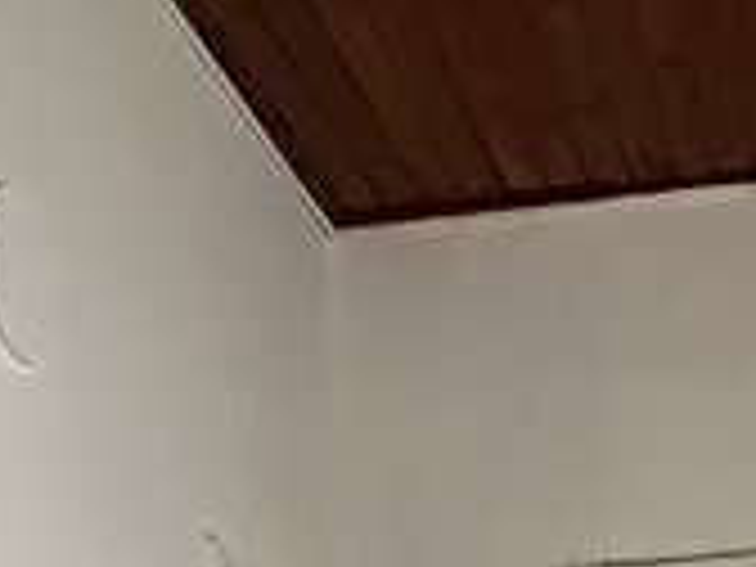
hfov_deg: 22.8
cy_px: 1004
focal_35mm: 85
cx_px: 547
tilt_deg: -1.6
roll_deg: +2.9
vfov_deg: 15.2
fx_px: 1856
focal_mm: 2.22
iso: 250
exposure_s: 1/99
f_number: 2.2
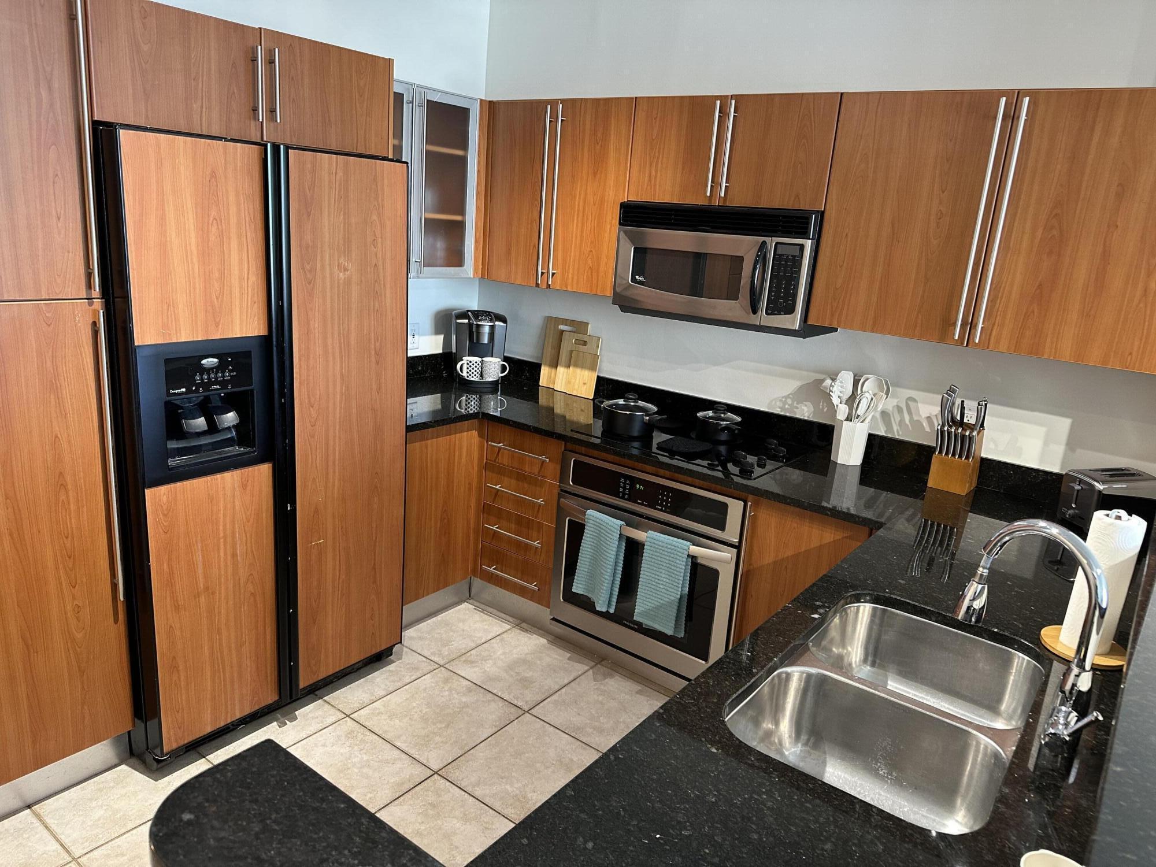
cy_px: 434
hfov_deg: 71.6
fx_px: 801
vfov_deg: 56.8
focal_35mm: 24
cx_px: 578
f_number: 1.78
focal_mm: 6.86
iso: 250
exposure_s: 1/60
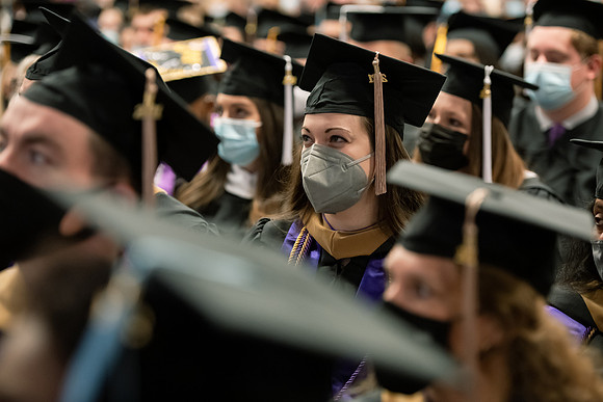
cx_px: 302
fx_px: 1876
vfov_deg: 12.2
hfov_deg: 18.3
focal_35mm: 112
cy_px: 201
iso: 3200
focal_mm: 112
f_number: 3.2
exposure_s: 1/200
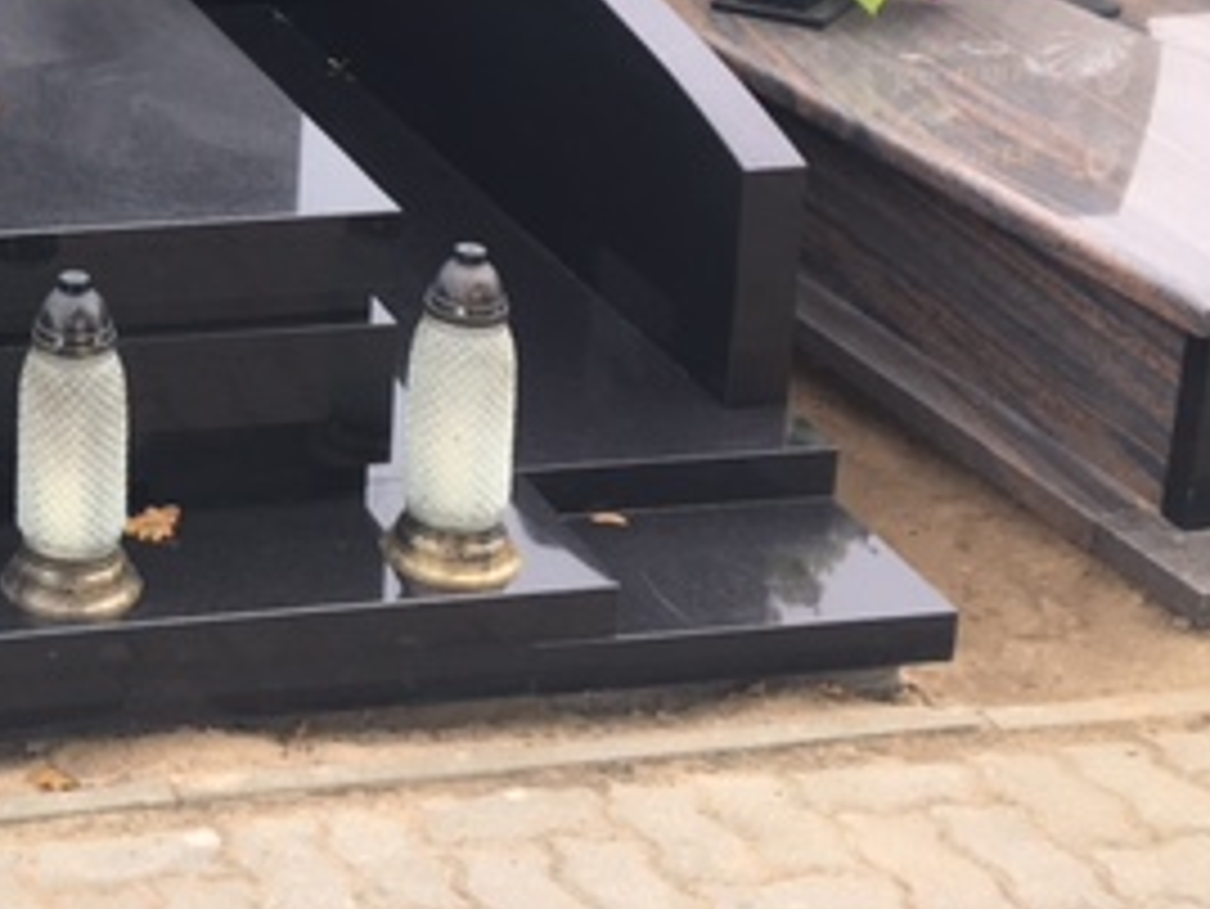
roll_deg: -1.5
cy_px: -112
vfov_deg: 20.3
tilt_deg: -14.0
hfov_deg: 26.1
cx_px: -103
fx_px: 2413
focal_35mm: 69
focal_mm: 4.15
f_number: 2.2
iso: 25
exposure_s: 1/159
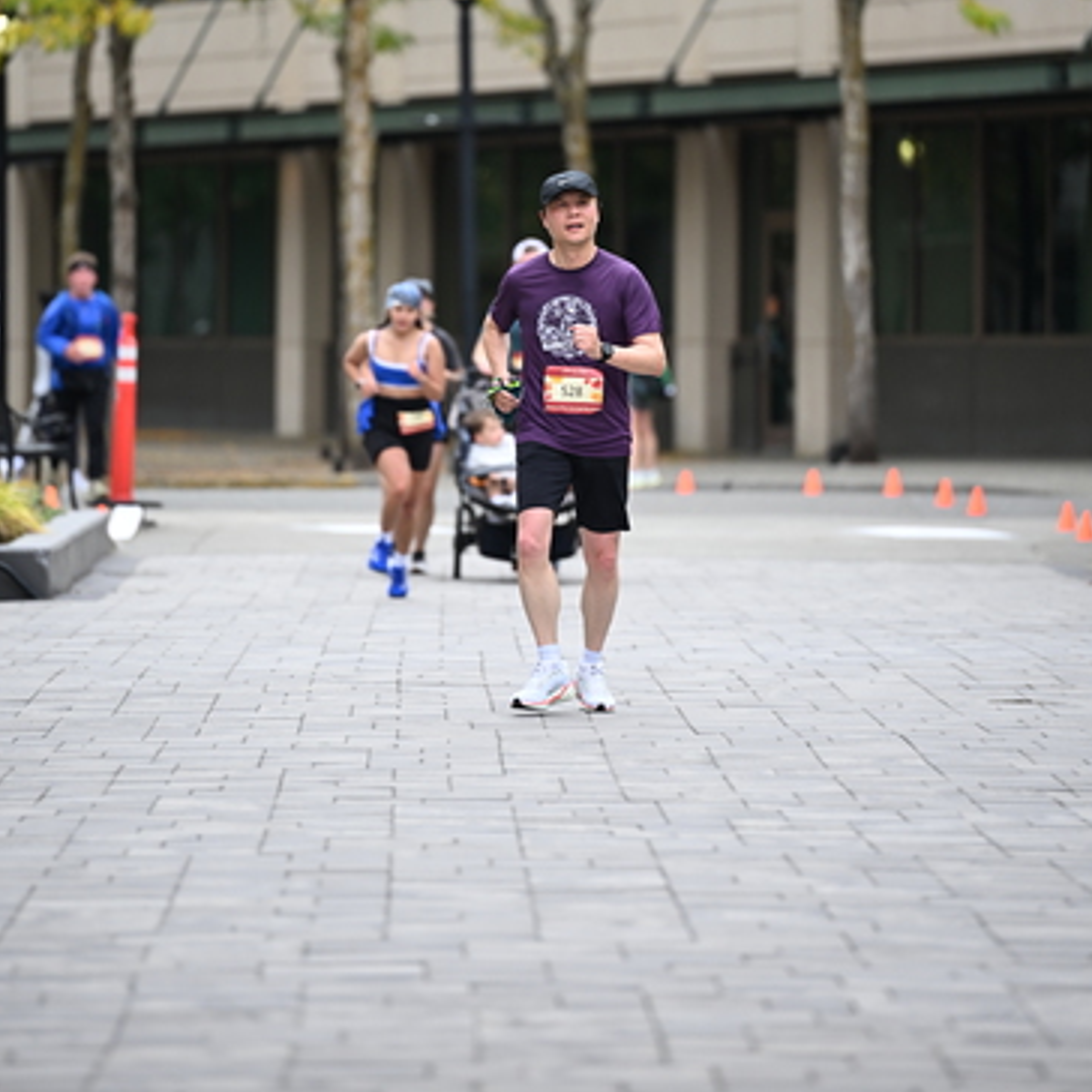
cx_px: 548
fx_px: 9172
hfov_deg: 6.8
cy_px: 285
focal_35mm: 257
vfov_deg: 6.8
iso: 640
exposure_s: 1/2000
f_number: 2.8
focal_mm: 200
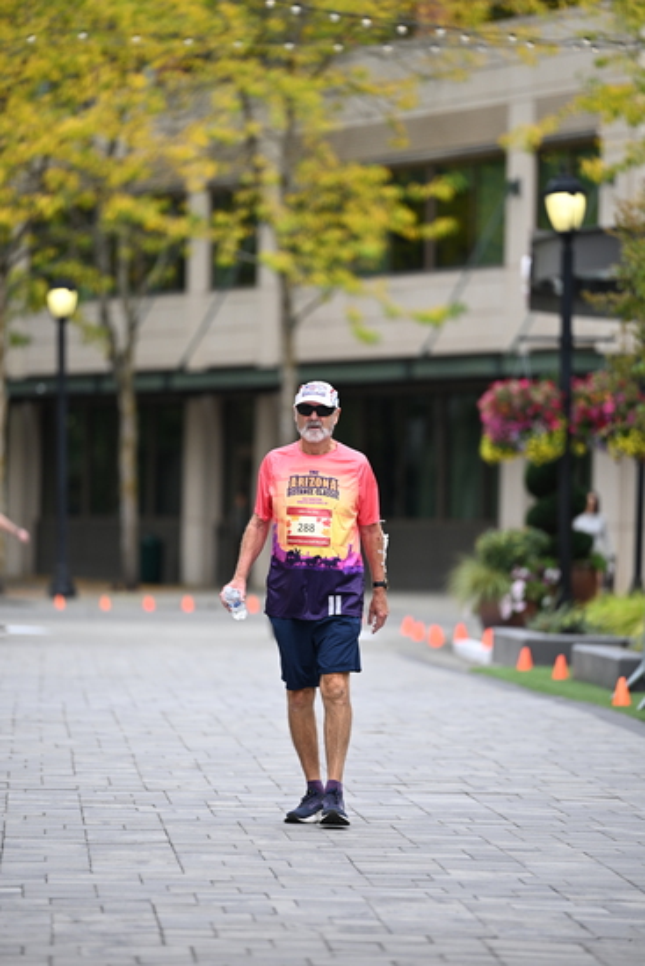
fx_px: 5371
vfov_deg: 10.3
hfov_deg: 6.9
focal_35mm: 200
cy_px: 483
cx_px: 322
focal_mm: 200
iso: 640
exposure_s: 1/2000
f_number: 2.8
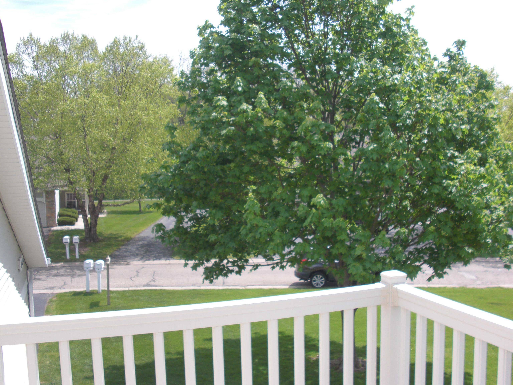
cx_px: 256
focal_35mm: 36
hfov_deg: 51.4
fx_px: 534
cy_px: 192
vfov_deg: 39.7
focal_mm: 6.3
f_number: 2.8
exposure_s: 1/640
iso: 50
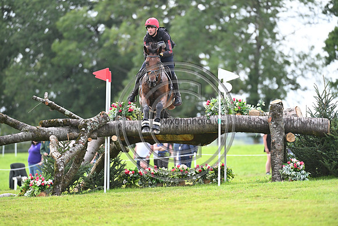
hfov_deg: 5.4
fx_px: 3568
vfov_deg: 3.6
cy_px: 113
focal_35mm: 380
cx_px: 169
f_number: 5
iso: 1600
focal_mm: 380
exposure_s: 1/1600
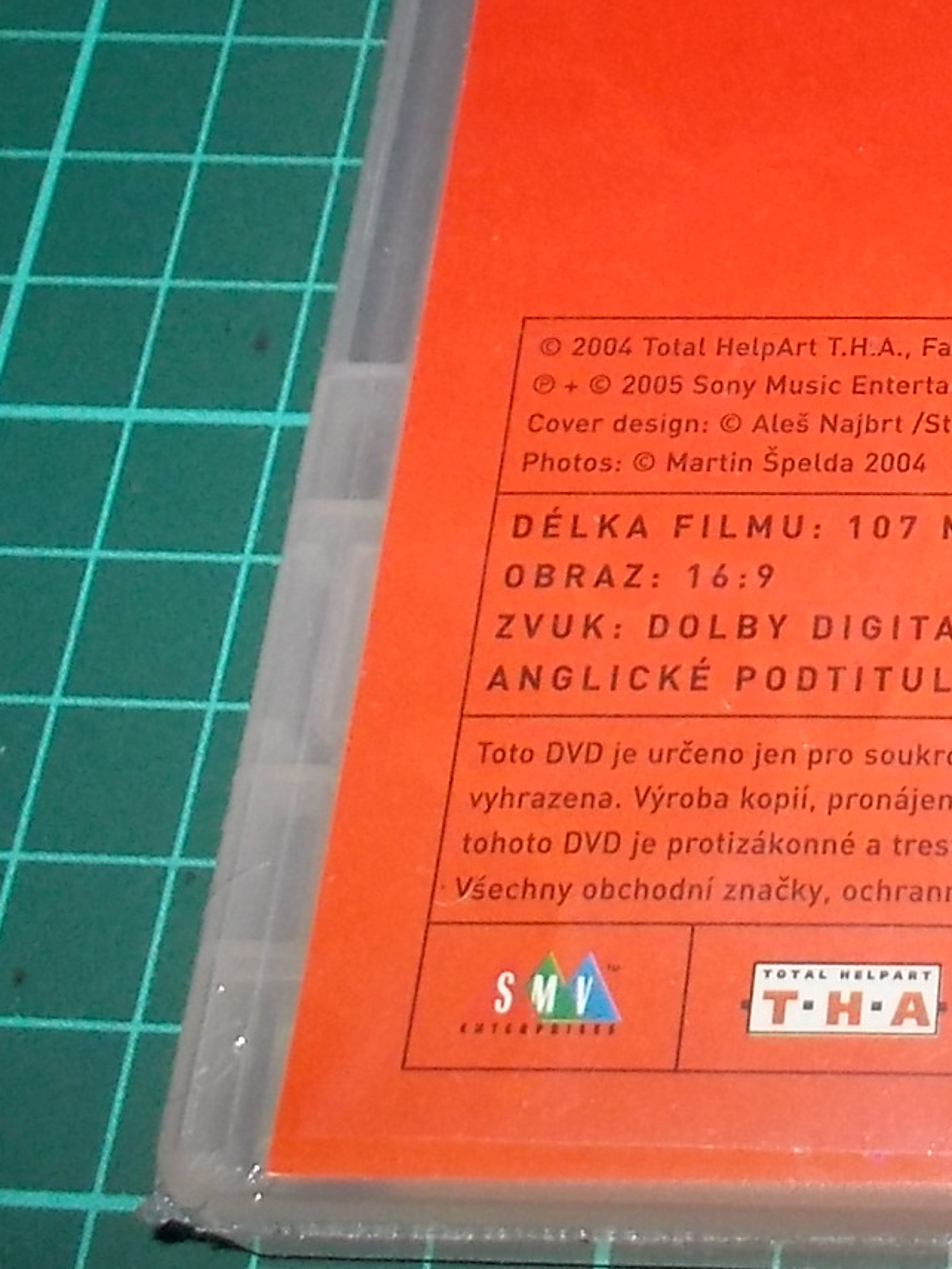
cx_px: 1157
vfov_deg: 24.5
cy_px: 101
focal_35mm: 77
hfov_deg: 18.1
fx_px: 2824
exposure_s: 1/30
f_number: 3.3
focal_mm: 4.1
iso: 200
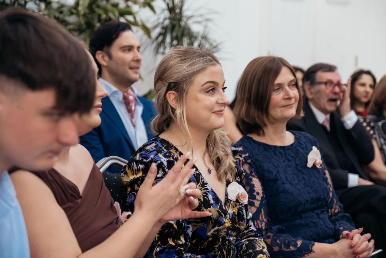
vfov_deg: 16.4
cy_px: 129
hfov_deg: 24.3
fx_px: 895
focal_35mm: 84
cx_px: 193
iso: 320
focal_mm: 55
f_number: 2.8
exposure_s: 1/170
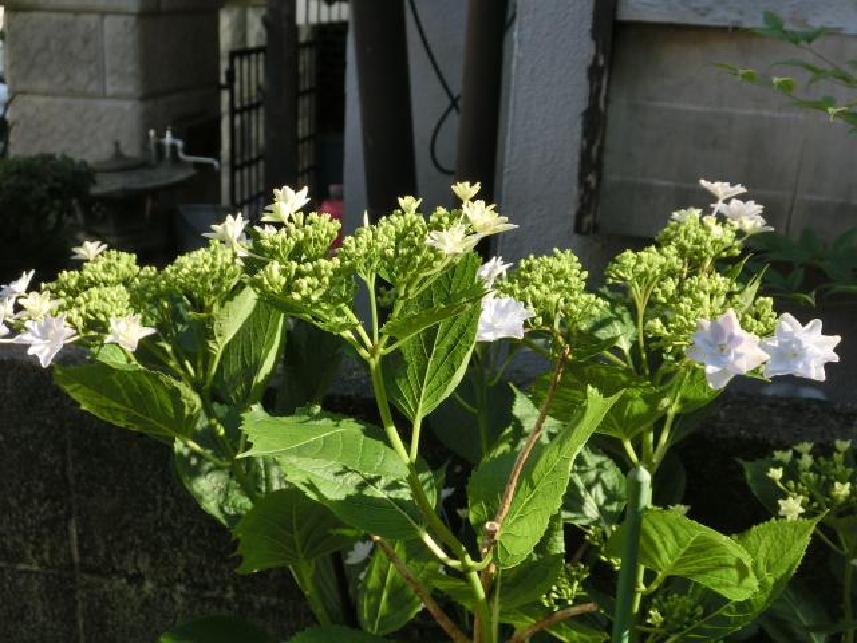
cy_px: 322
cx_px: 428
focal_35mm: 44
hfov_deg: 42.9
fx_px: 1089
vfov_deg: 32.9
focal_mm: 7.9
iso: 80
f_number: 3.4
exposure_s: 1/320
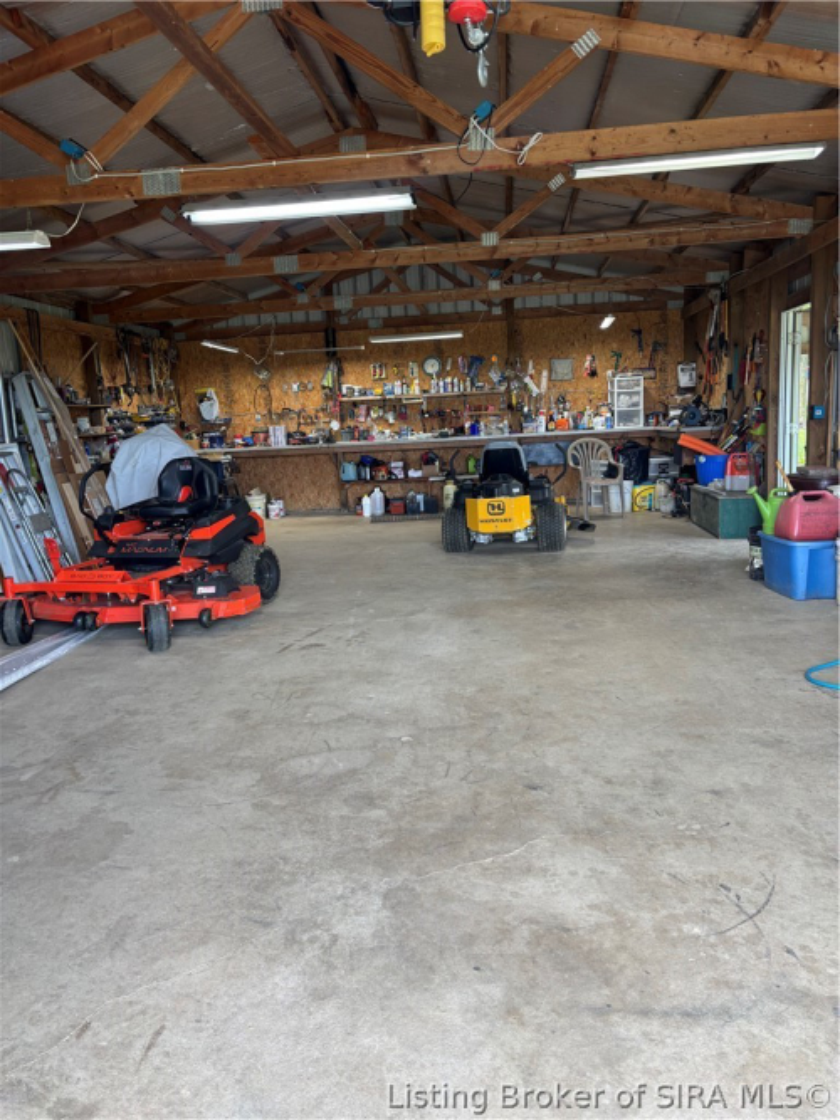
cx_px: 420
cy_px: 560
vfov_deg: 67.3
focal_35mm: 26
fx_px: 841
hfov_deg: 53.0
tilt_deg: -9.1
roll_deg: +2.5
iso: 80
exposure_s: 1/120
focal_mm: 5.96
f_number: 1.6
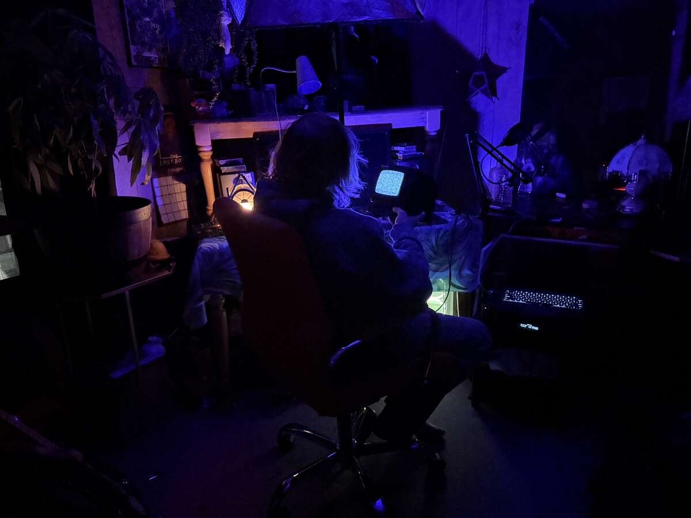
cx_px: 346
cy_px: 259
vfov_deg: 56.8
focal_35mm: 24
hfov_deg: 71.6
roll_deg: +2.7
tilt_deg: -17.8
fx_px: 479
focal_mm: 6.76
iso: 12500
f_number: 1.78
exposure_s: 1/24
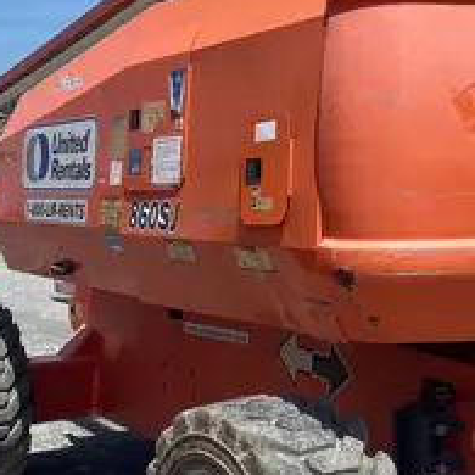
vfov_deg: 26.5
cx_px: 326
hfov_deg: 26.3
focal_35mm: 65
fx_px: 1009
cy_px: 223
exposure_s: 1/3534
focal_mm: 5.96
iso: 50
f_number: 1.6
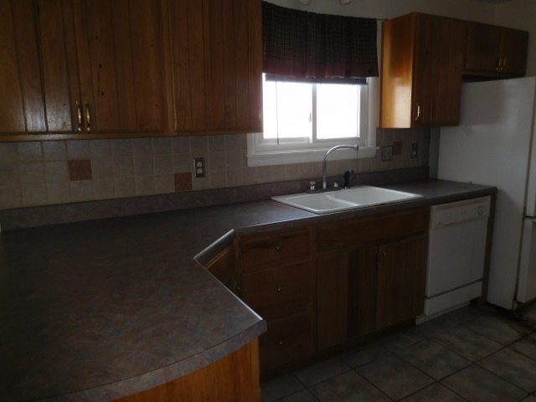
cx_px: 268
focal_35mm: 25
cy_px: 201
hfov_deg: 69.4
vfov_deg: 54.9
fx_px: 387
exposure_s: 1/30
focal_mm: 4.5
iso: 200
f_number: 3.4
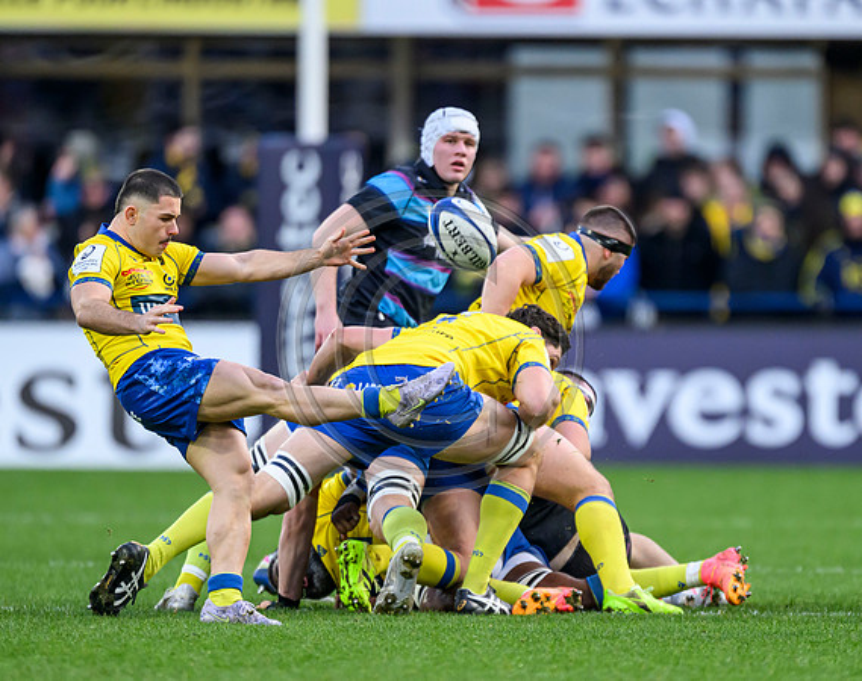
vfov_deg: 2.0
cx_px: 481
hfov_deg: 2.5
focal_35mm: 773
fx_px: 19645
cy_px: 369
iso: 2500
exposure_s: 1/2000
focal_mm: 560
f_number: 4
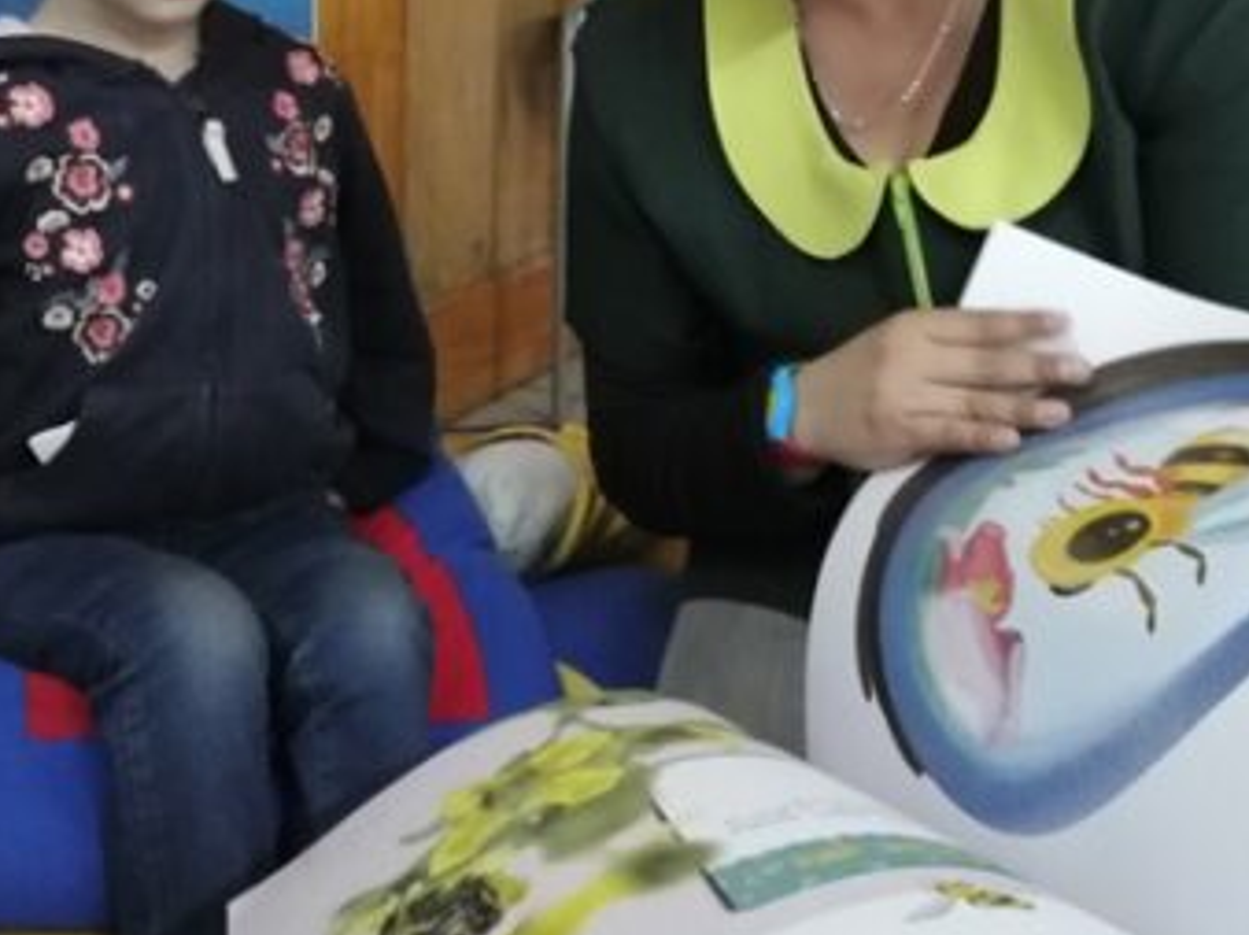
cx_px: 650
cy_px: 262
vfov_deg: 29.9
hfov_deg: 39.7
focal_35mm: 48
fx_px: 1731
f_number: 1.8
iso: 1000
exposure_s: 1/50
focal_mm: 3.62
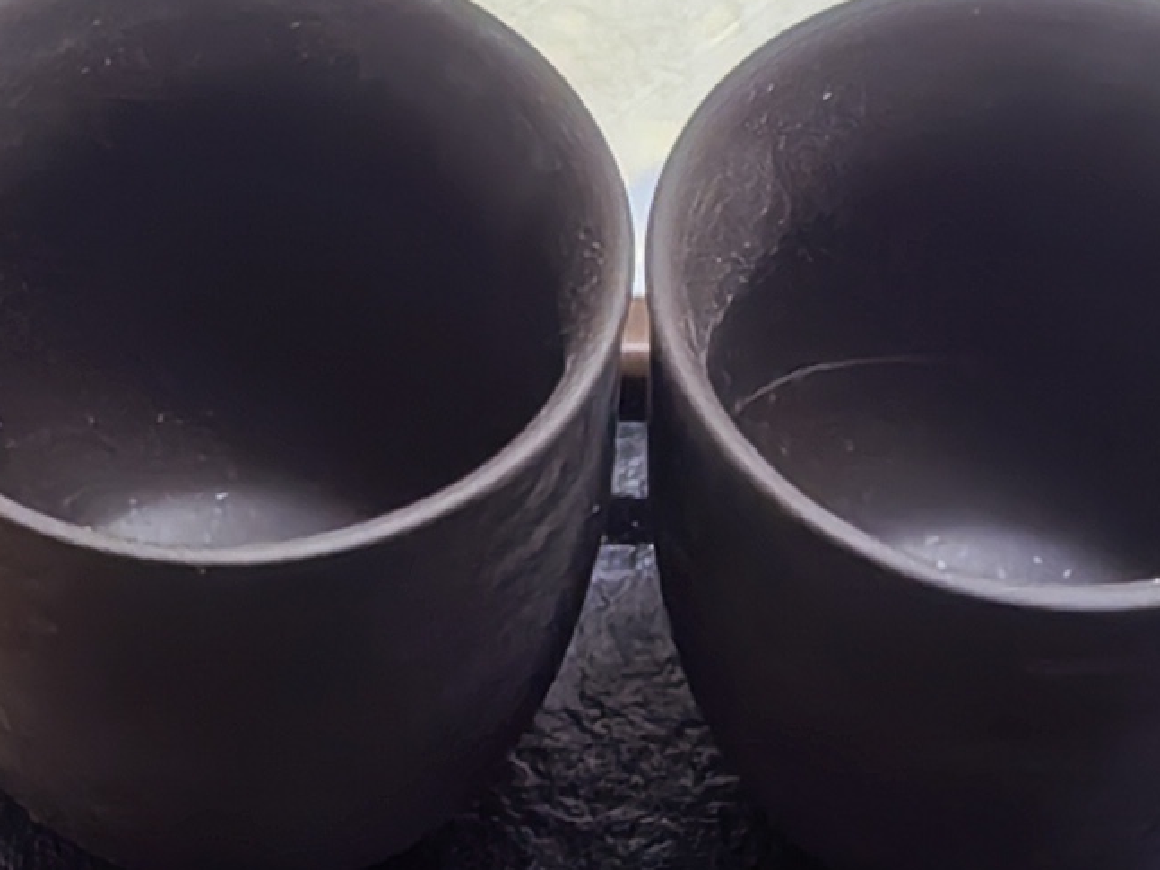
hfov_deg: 11.5
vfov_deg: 8.2
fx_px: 5729
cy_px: 1842
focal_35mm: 171
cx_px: 995
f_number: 1.9
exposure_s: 1/40
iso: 250
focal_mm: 5.5
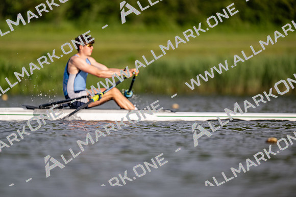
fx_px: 4934
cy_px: 98
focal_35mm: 600
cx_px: 148
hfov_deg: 3.4
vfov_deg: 2.3
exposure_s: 1/2500
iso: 220
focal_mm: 600
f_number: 4
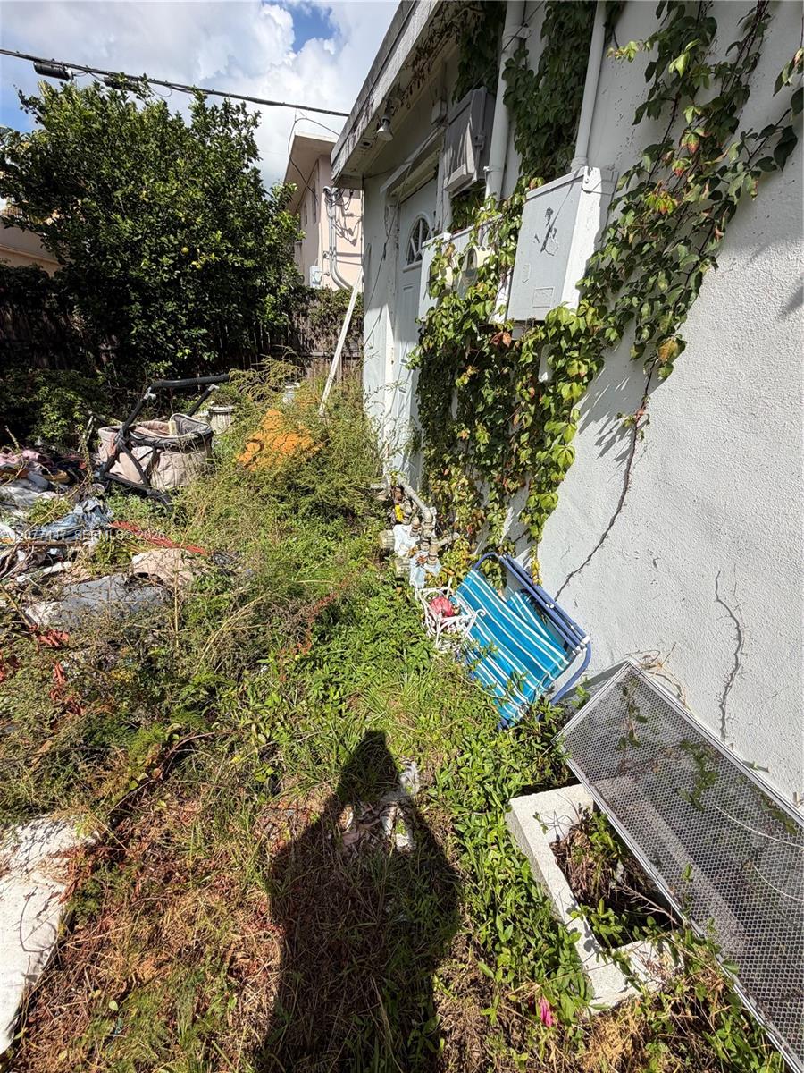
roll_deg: -1.9
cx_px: 402
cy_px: 536
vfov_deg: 102.1
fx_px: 434
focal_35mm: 14
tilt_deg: -25.3
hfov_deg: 85.7
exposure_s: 1/864
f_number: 2.2
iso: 20
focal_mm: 2.22
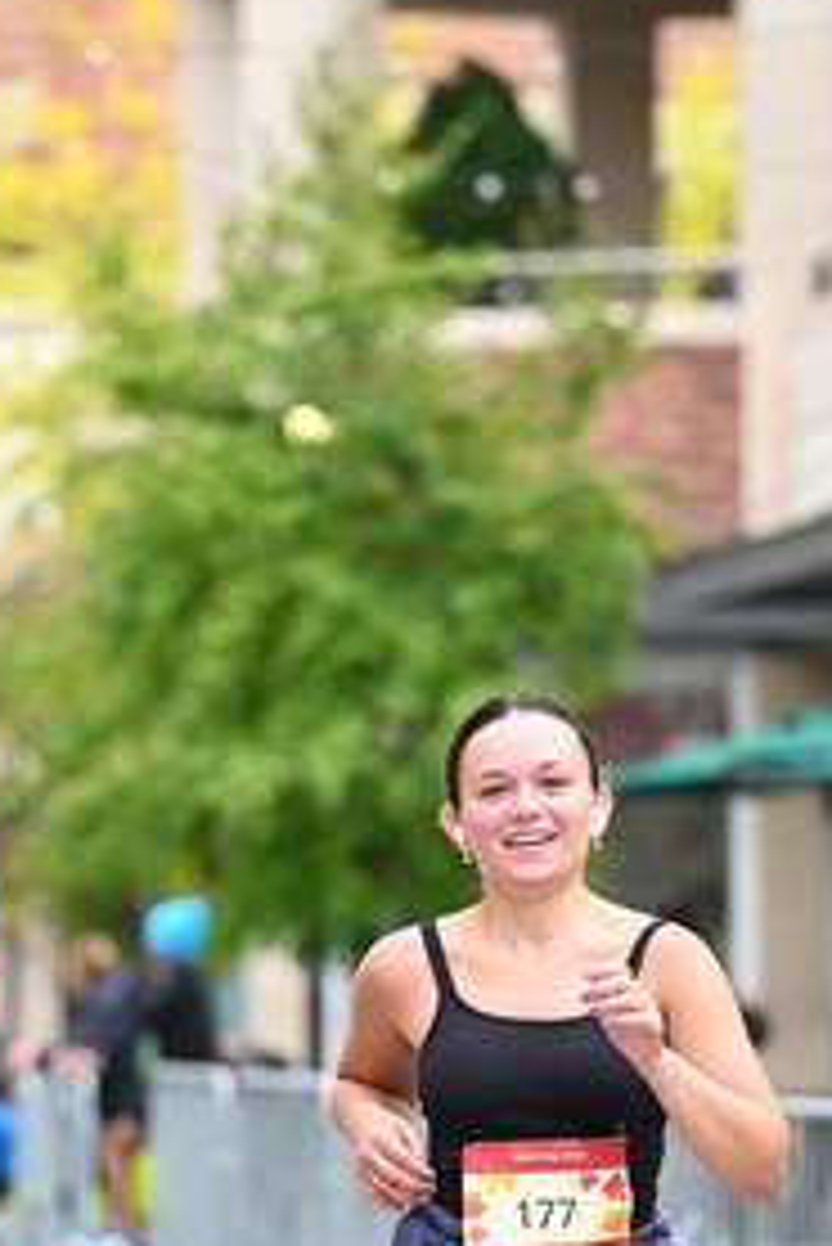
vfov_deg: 9.0
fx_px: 7894
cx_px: 335
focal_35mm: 228
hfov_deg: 6.0
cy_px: 882
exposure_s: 1/1600
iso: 640
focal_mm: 115
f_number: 2.8
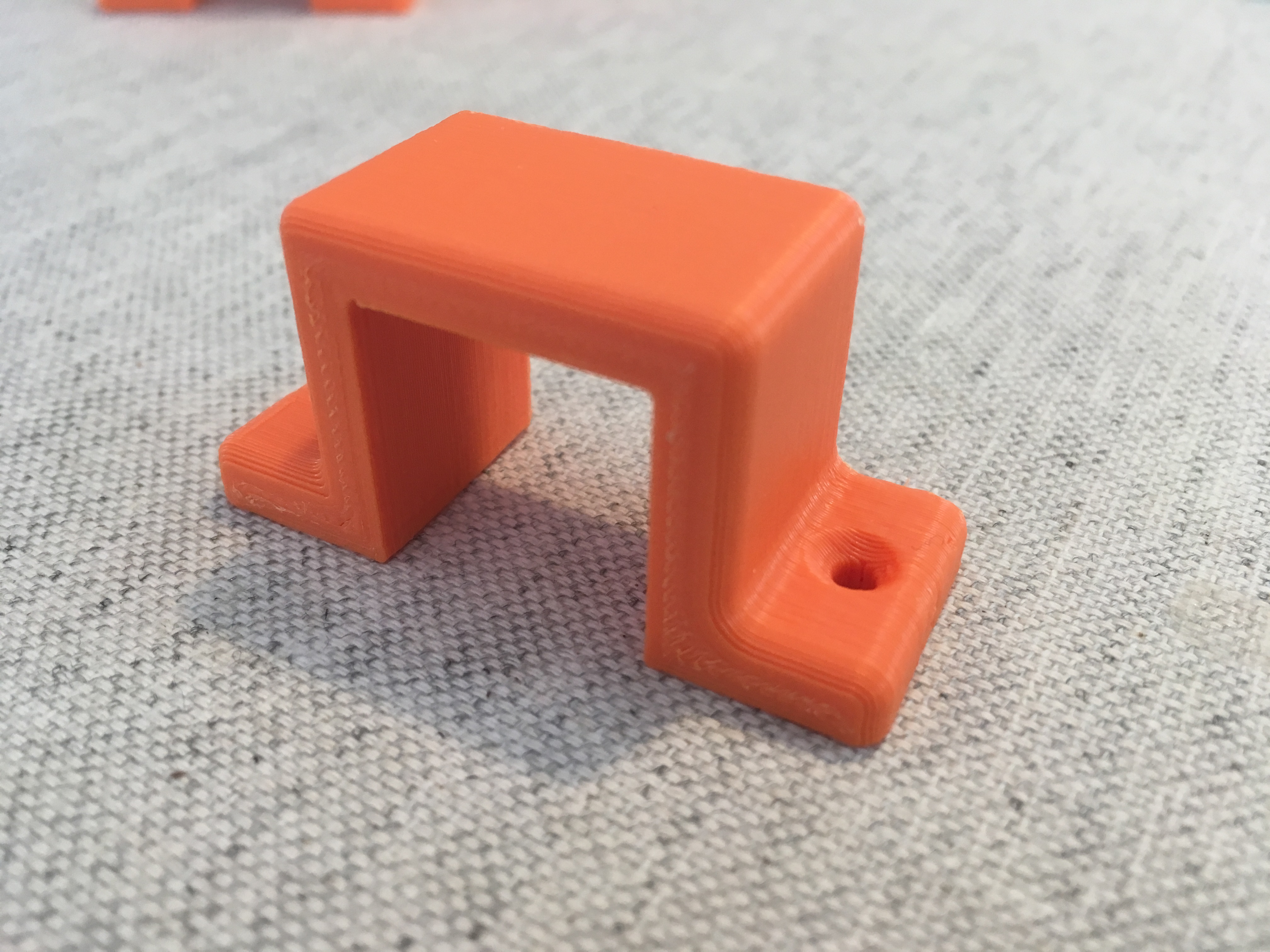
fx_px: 1064
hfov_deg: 61.7
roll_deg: -1.0
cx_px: 635
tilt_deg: -36.4
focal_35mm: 29
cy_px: 476
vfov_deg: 48.2
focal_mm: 4.15
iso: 50
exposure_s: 1/33
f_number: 2.2
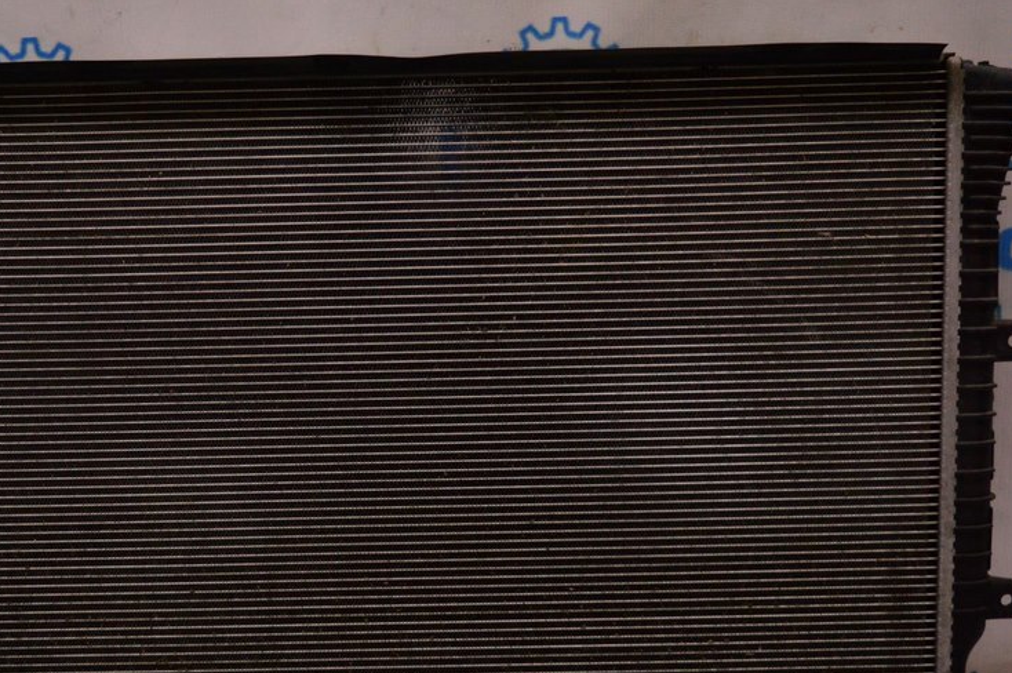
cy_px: 423
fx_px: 1705
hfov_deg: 33.0
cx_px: 412
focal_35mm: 61
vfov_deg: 22.3
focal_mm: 29
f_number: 4.2
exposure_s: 1/400
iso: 1600
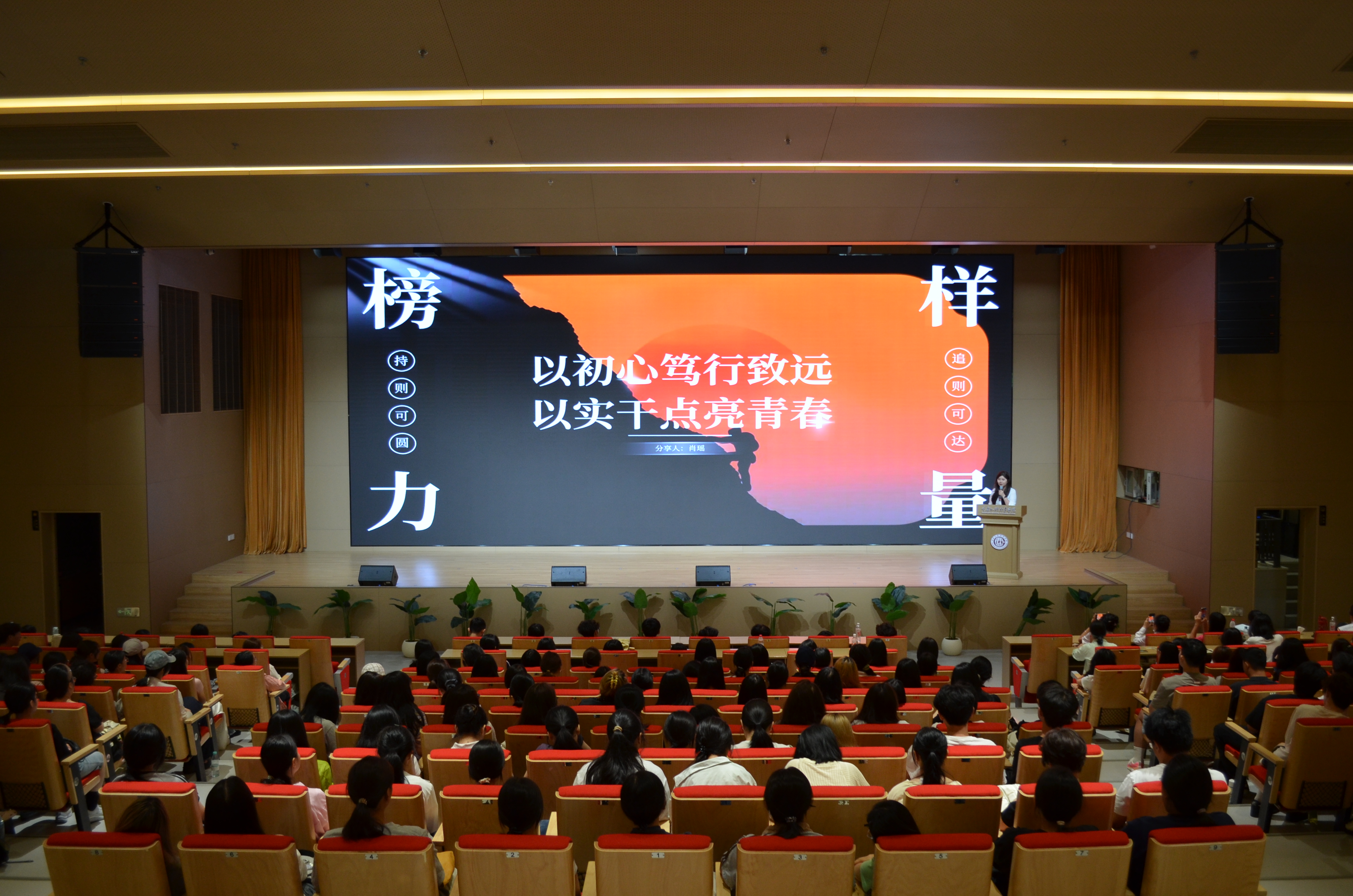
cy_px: 448
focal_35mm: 33
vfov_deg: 39.8
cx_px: 676
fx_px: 1238
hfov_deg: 57.3
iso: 500
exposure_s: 1/60
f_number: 4
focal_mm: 22
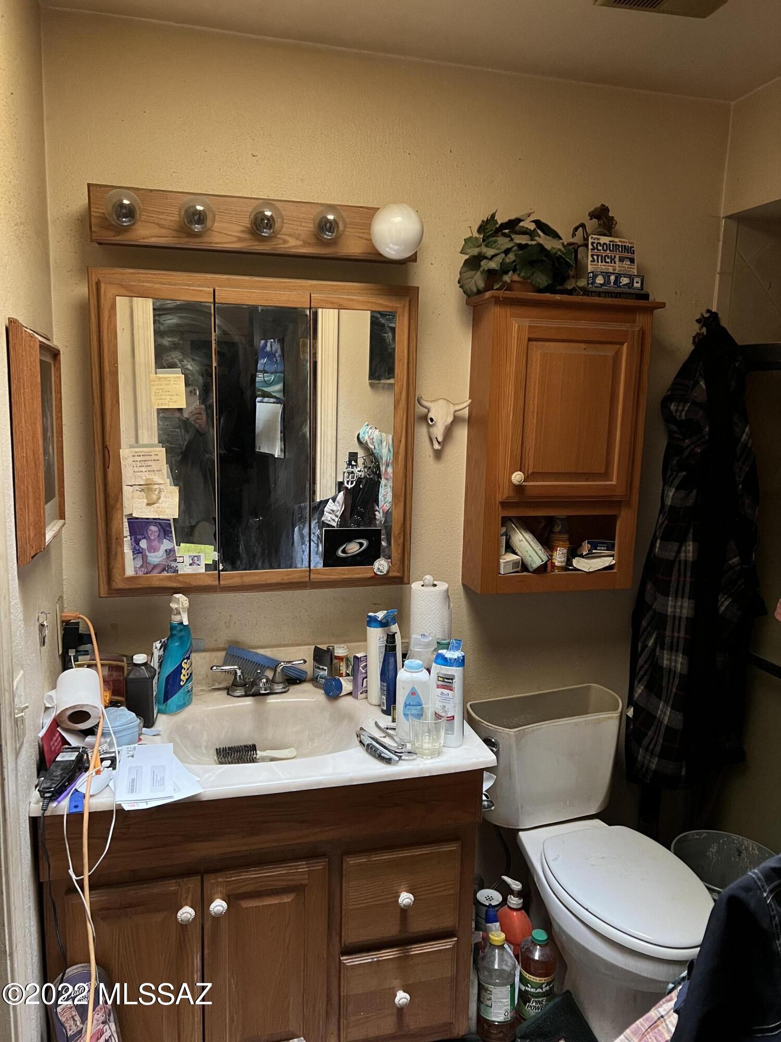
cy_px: 521
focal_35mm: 26
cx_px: 390
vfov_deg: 67.3
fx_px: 782
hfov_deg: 53.1
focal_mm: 5.7
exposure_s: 1/40
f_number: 1.5
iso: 640
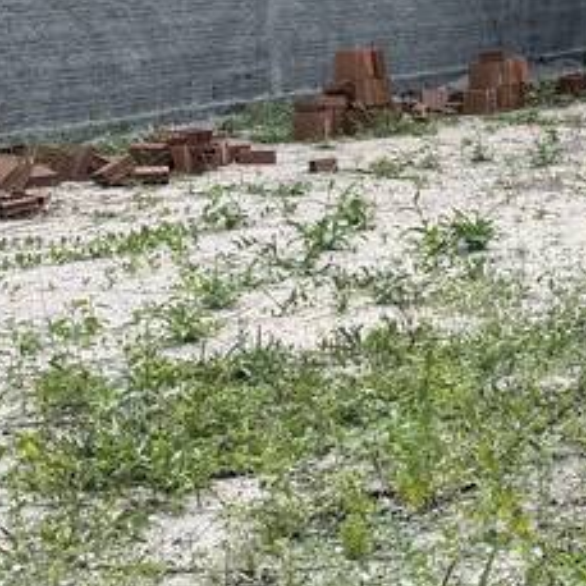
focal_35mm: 100
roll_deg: -0.1
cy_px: 92
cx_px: 880
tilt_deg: -11.0
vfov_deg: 17.2
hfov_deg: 15.9
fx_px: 1915
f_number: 1.78
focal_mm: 6.76
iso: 80
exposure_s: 1/2252
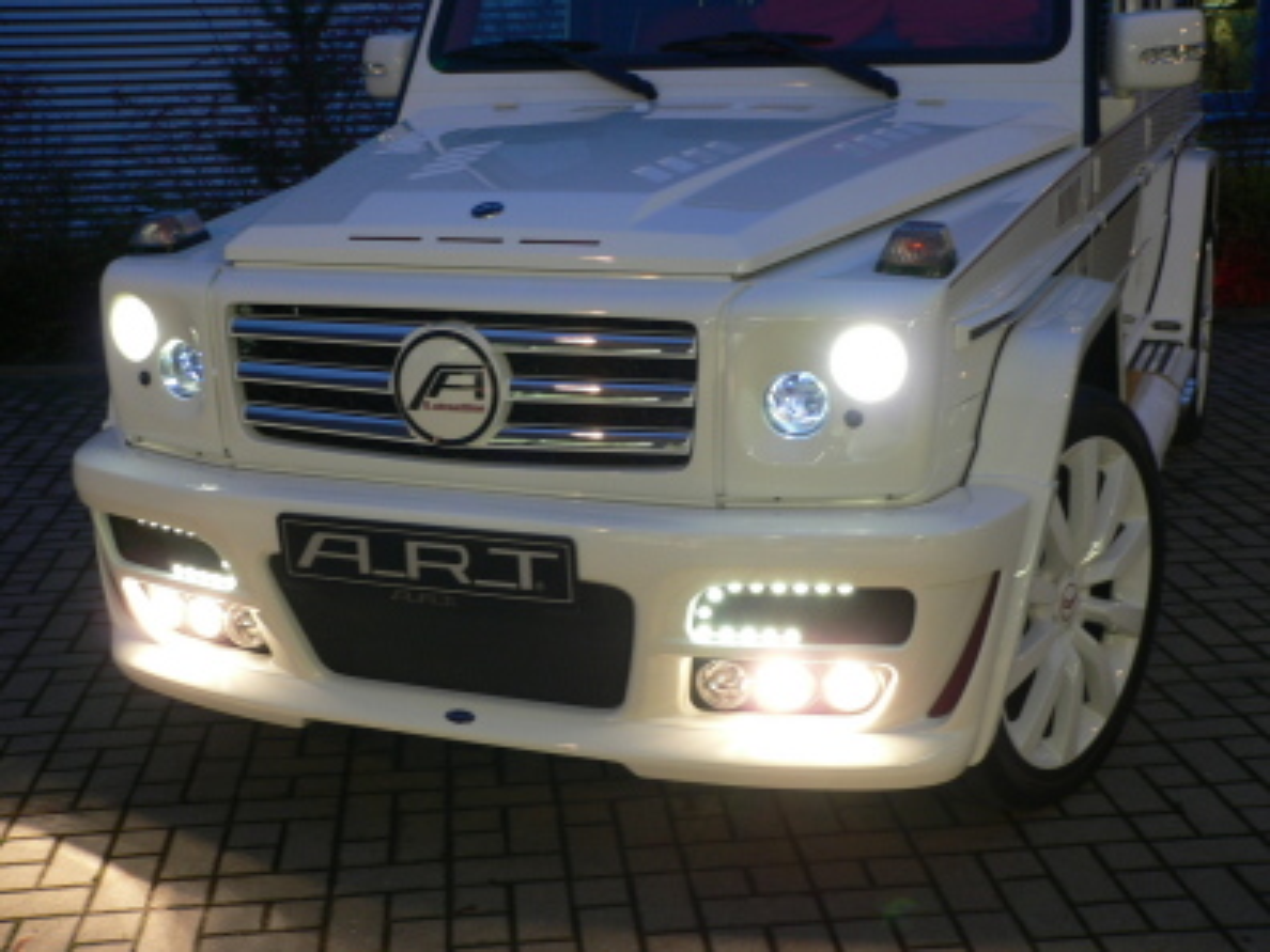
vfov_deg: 30.9
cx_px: 635
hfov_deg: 40.4
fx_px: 1724
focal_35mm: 47
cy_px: 476
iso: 100
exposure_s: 1/6
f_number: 2.8
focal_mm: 7.8
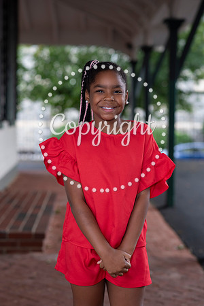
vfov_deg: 23.9
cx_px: 102
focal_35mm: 85
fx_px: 722
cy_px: 153
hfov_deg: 16.1
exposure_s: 1/200
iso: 400
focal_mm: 85
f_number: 3.5
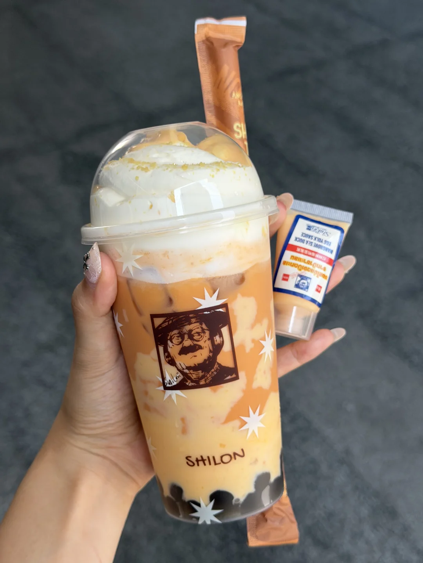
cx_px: 212
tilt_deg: -38.9
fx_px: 782
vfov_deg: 39.7
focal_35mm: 48
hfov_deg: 30.3
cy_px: 282
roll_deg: +4.7
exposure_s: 1/503
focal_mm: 6.76
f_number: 1.78
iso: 64
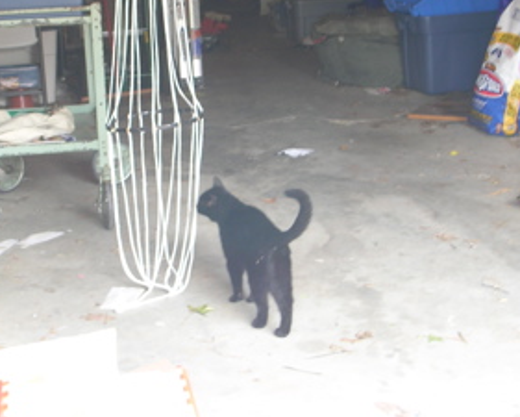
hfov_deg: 21.3
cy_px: 178
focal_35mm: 90
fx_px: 1386
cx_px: 248
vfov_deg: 17.1
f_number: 3.7
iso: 50
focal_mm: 10.9
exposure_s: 1/7.8
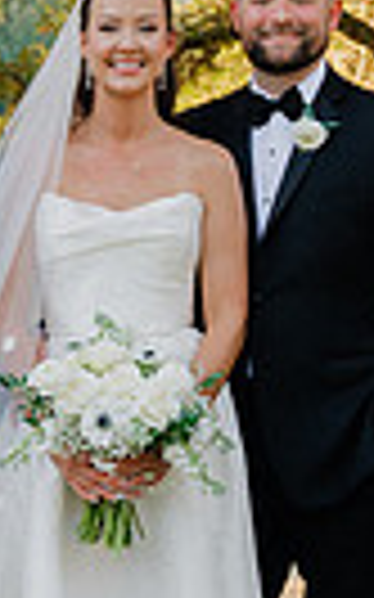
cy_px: 362
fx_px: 3331
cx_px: 113
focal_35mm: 204
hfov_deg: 6.4
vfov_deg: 10.3
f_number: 4.5
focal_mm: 46
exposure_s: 1/320
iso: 400
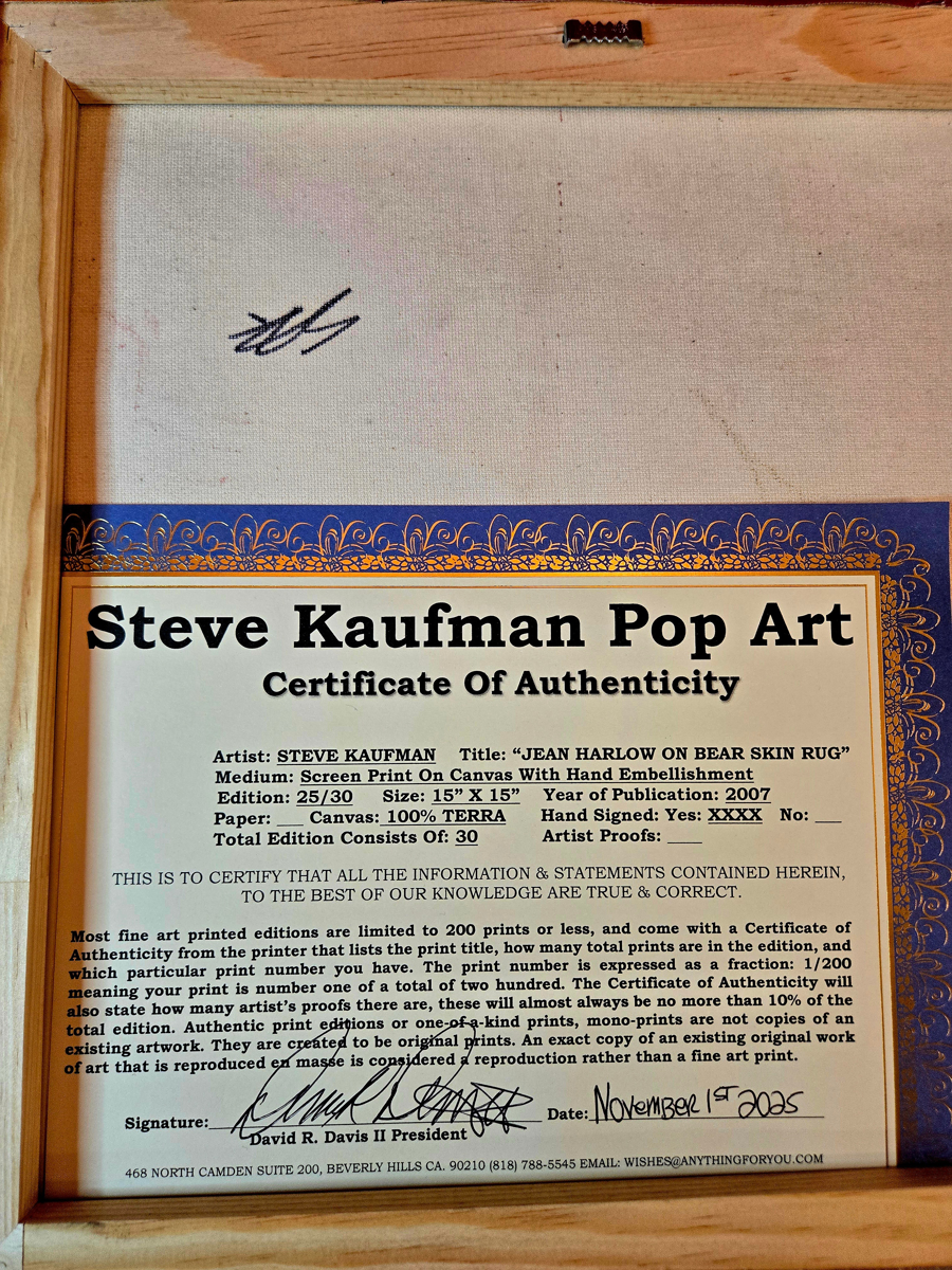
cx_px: 476
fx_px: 843
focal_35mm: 23
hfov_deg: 58.9
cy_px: 635
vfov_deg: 73.9
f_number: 1.8
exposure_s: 1/120
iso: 250
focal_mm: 5.4
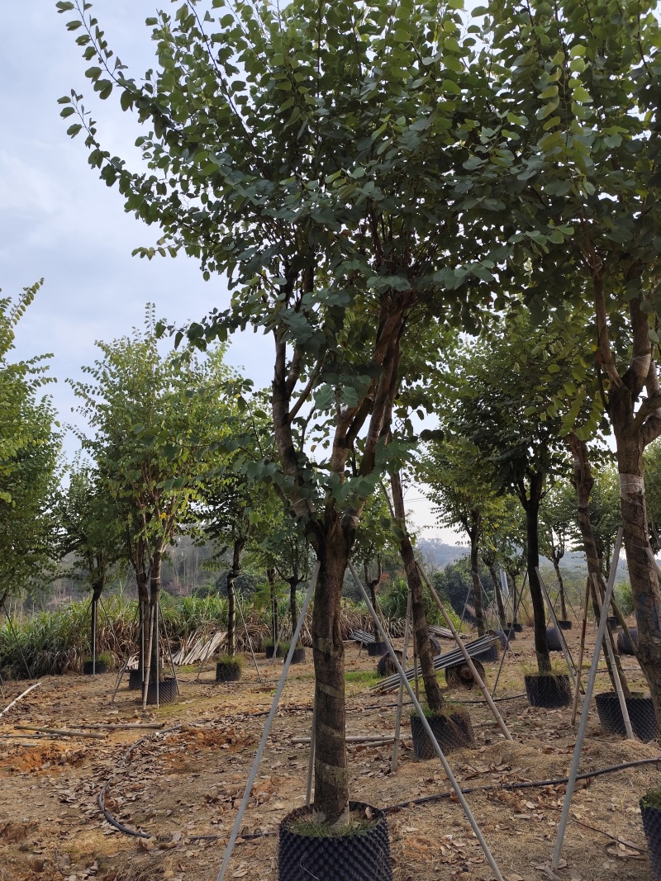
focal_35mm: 23
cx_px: 330
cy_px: 440
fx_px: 586
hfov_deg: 58.9
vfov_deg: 73.9
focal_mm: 6.19
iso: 50
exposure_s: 1/679
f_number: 1.65
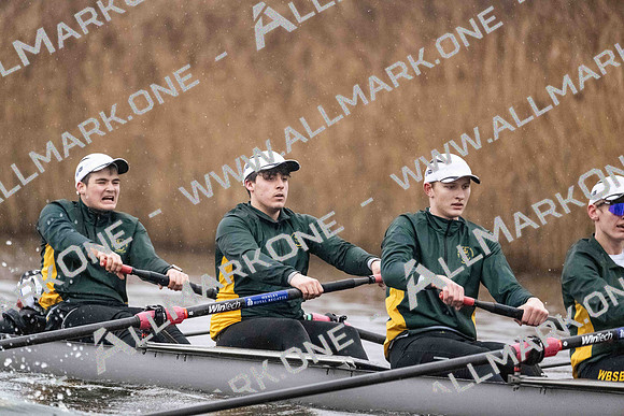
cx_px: 312
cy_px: 208
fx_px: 6935
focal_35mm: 400
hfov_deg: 5.2
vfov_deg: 3.4
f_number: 4.5
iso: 12800
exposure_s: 1/1600
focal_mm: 400
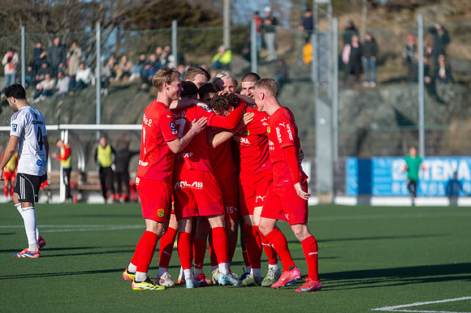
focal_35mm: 200
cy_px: 156
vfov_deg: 6.9
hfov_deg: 10.3
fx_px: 2615
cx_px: 236
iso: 100
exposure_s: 1/1600
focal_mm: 200
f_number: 3.2
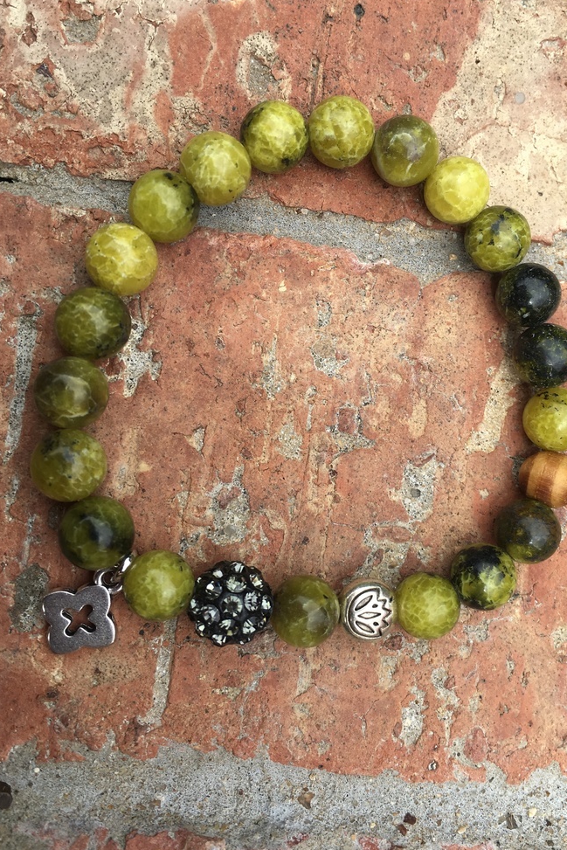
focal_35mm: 31
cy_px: 416
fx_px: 732
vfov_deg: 60.3
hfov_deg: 42.3
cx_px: 315
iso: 25
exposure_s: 1/591
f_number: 2.2
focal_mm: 4.15
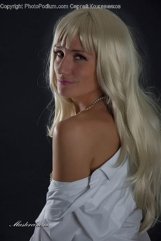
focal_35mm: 93
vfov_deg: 21.9
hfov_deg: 14.7
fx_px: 624
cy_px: 120
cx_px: 80
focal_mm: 62
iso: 320
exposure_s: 1/50
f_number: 5
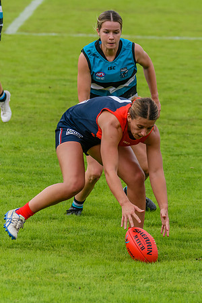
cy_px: 126
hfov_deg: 3.3
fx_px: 3535
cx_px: 172
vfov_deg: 4.9
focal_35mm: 420
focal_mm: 240
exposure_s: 1/2000
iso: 800
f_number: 6.3
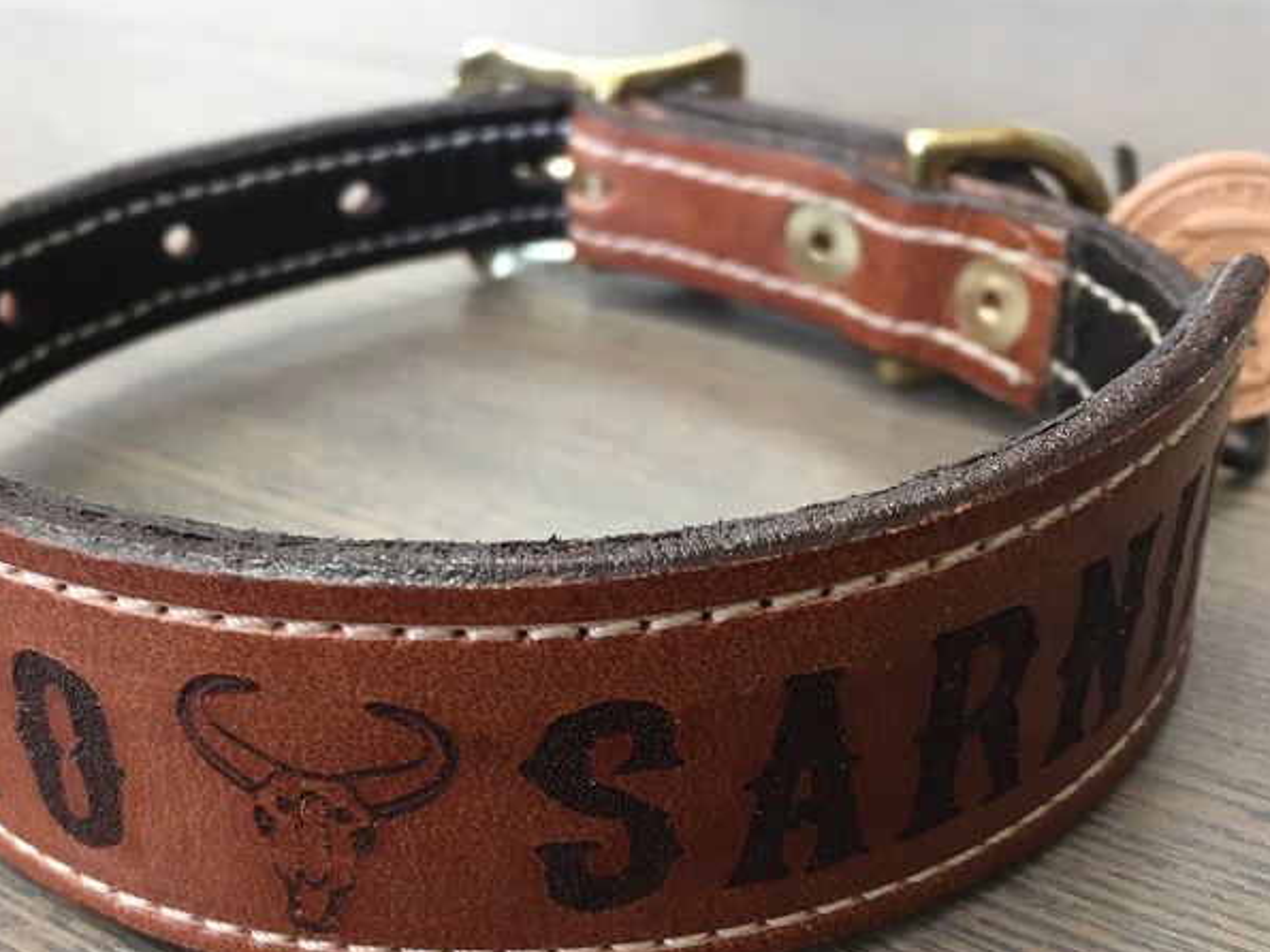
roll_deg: +1.6
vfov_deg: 36.7
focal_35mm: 39
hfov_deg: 47.5
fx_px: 1431
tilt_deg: -33.4
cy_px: 564
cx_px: 493
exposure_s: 1/30
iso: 80
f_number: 2.2
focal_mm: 4.15
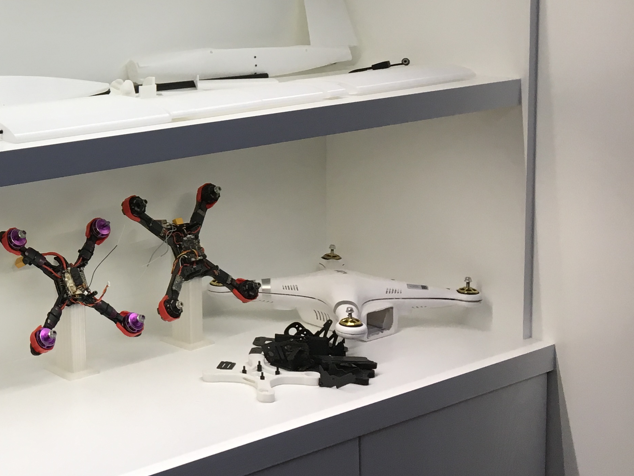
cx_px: -51
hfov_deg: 28.2
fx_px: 1154
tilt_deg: -8.9
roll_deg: +1.9
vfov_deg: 23.0
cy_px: 95
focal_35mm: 63
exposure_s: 1/33
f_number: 2.2
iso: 32
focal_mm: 4.15
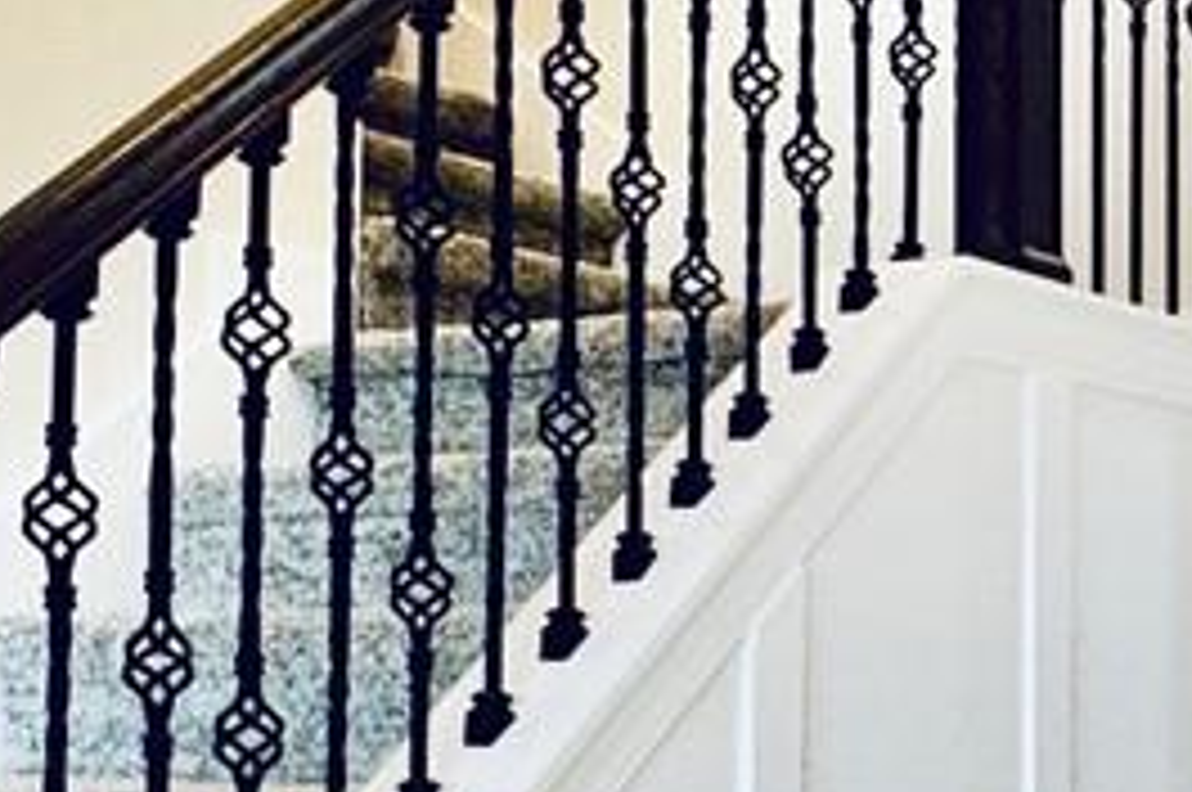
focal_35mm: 88
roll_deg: -0.2
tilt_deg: +3.6
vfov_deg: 15.5
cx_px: 1017
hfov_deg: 22.7
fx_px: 2910
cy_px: 531
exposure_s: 1/120
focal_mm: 2.22
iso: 200
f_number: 2.2
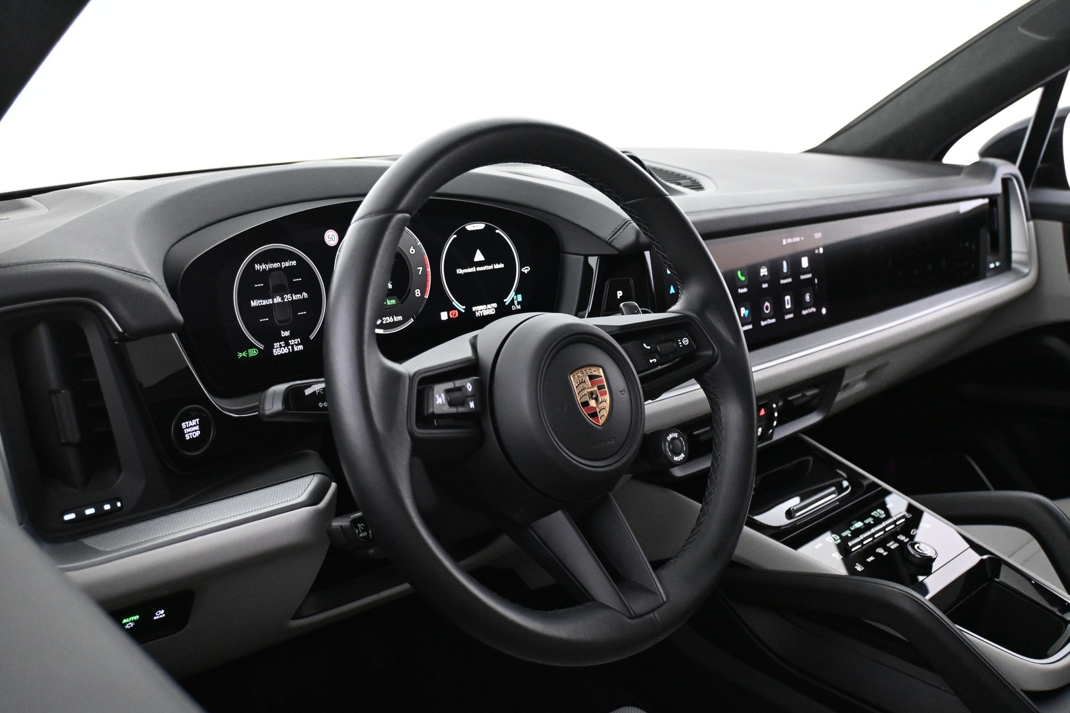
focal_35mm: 33
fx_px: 981
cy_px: 356
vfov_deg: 40.0
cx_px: 535
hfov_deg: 57.2
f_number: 4
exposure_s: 1/40
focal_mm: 22
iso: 4000
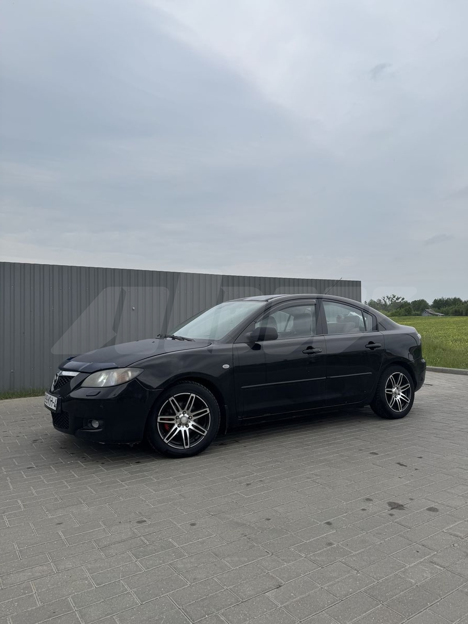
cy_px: 312
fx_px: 433
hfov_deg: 56.8
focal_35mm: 24
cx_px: 234
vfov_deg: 71.6
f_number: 1.78
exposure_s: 1/2174
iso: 80
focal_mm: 6.76
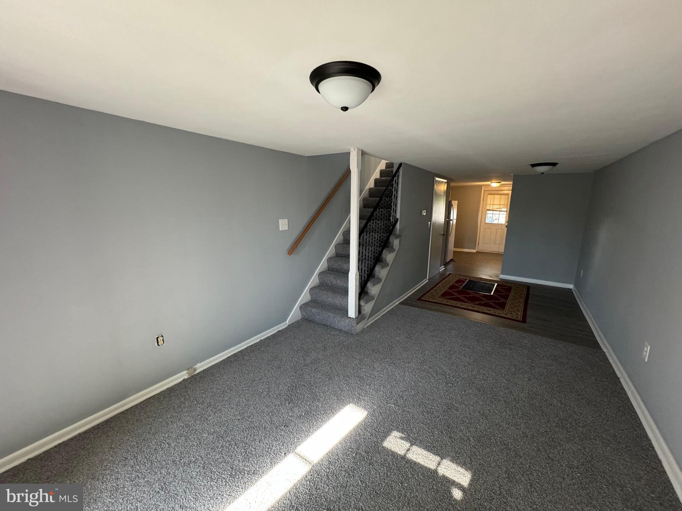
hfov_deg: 102.1
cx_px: 341
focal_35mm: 14
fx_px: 276
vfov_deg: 85.7
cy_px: 256
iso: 320
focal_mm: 2.22
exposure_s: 1/60
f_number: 2.2
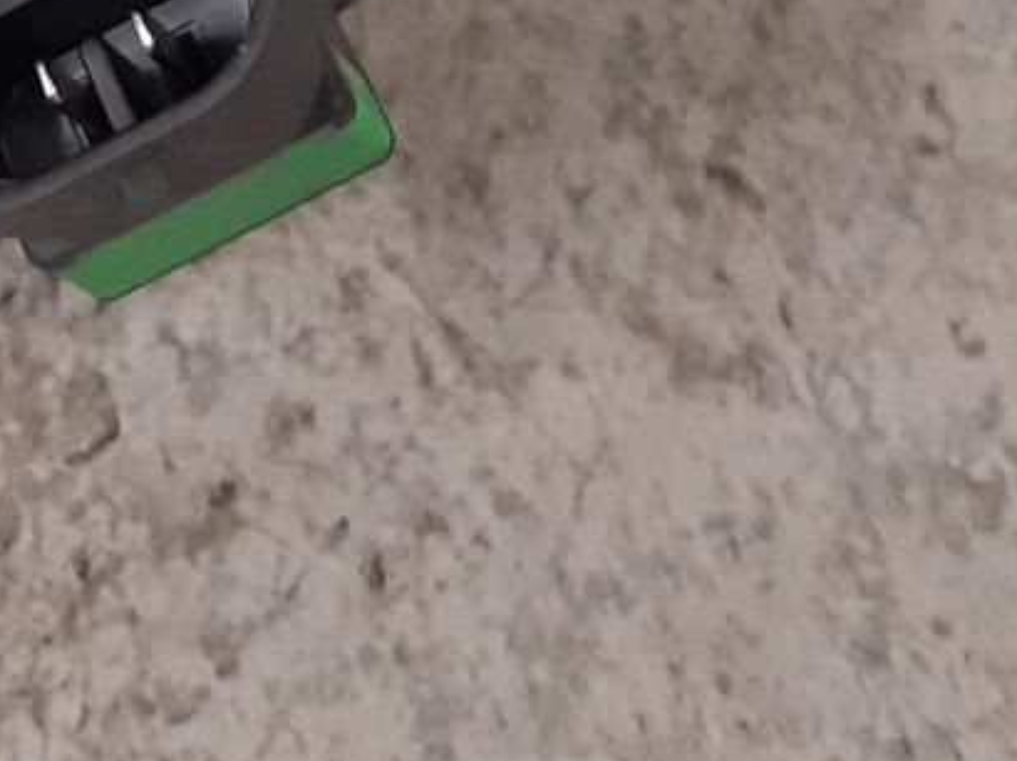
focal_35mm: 130
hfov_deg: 14.8
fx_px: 3817
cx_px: -107
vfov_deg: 10.5
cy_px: -714
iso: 200
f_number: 1.7
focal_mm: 3.93
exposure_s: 1/50
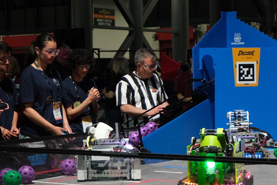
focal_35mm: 83
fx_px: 638
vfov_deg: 16.4
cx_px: 125
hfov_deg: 24.5
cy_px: 102
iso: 3200
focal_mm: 45
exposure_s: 1/140
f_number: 5.6
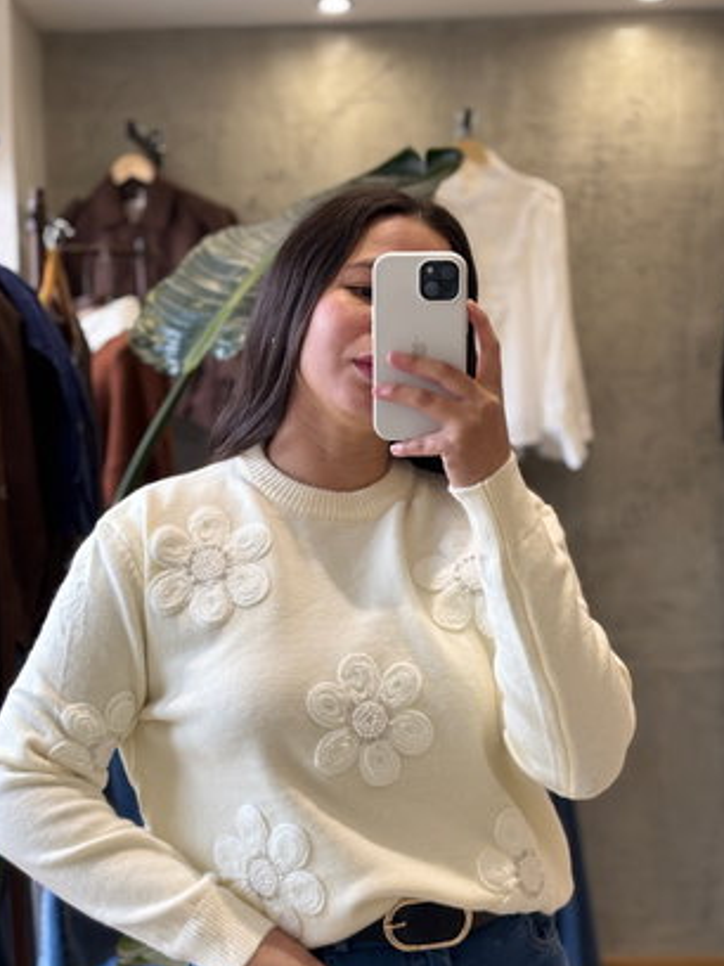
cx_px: 336
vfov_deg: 28.5
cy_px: 546
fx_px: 1896
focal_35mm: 68
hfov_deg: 21.6
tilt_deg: -13.2
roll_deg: +1.2
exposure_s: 1/50
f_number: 1.6
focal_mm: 5.96
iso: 32
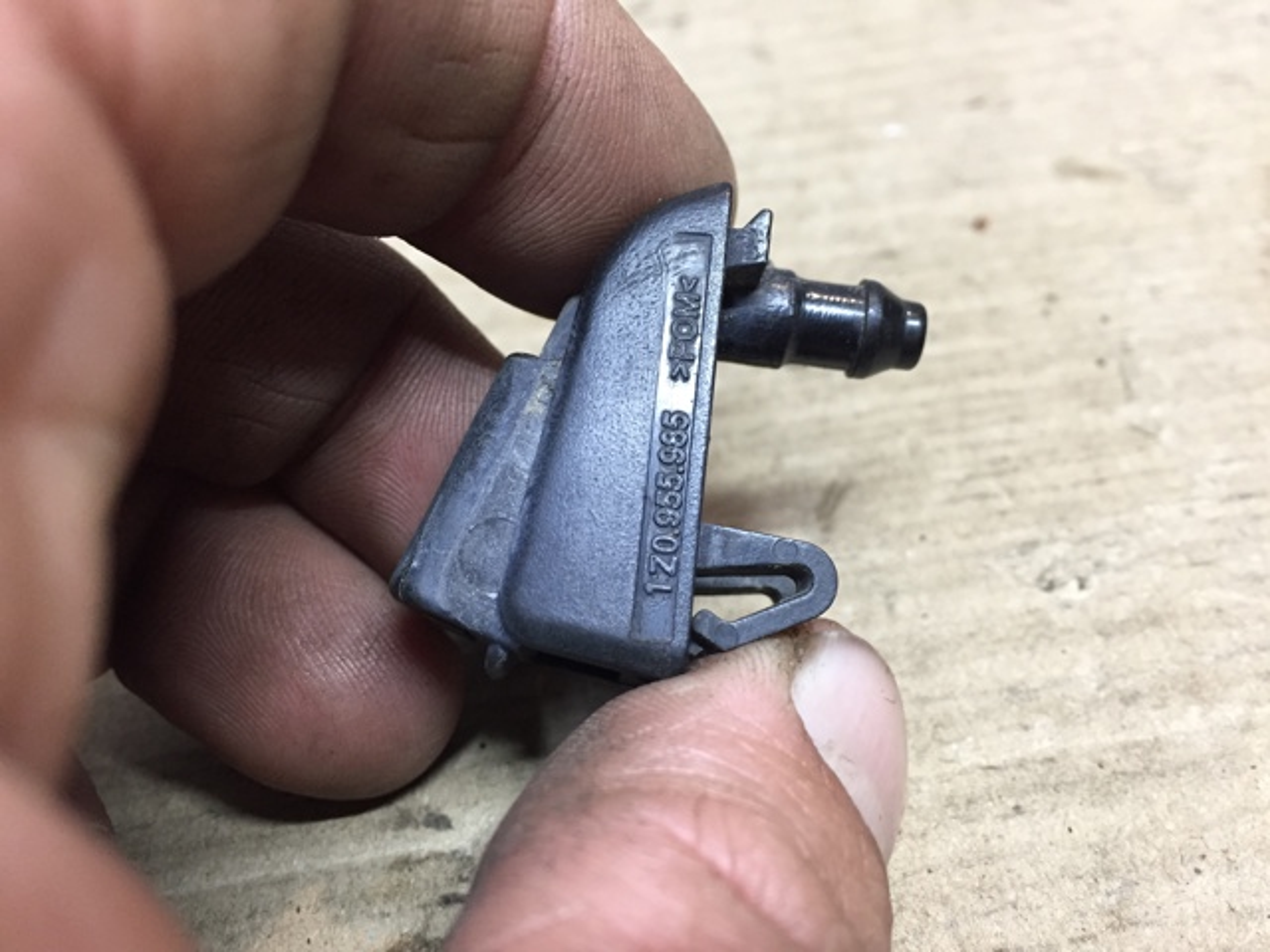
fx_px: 1064
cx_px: 635
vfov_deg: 48.2
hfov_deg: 61.7
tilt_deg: -45.9
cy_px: 476
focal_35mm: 29
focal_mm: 4.15
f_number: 2.2
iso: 160
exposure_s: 1/30
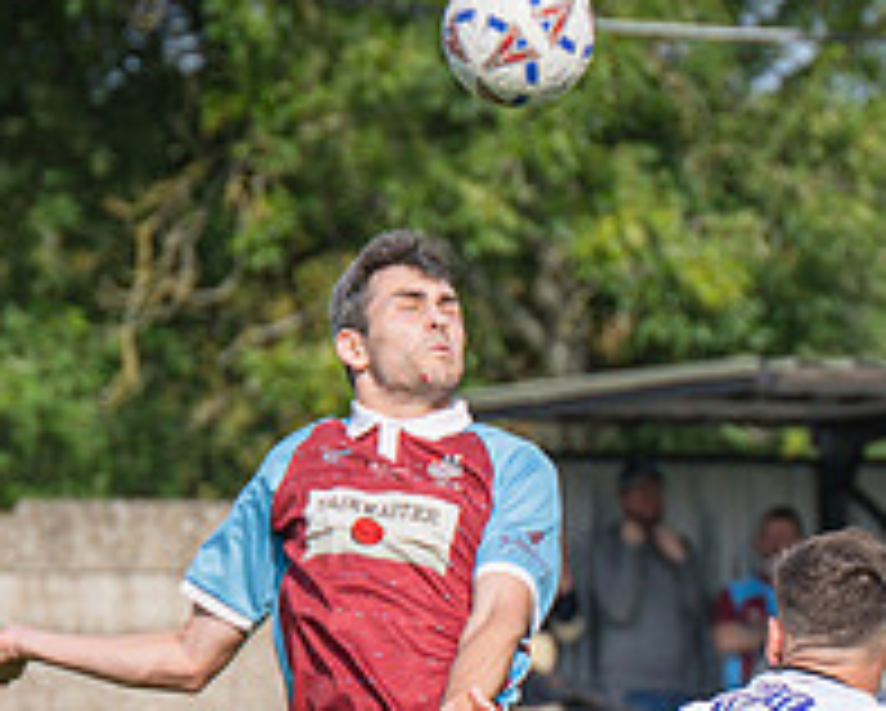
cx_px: 892
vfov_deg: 3.5
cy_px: 769
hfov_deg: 4.3
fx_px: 11733
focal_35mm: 447
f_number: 4
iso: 200
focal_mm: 110
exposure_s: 1/2500
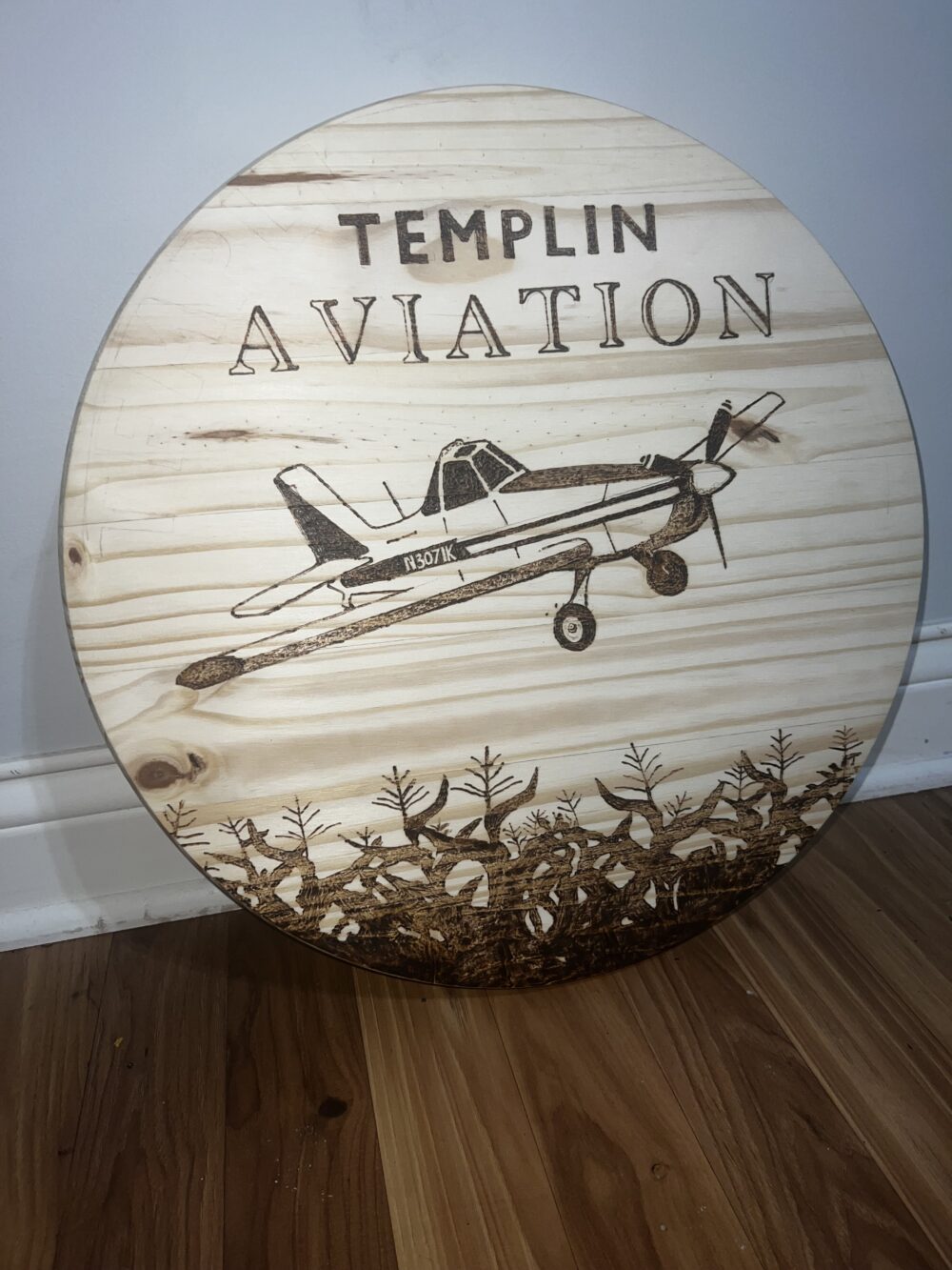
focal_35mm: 26
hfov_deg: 53.1
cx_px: 476
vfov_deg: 67.3
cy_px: 635
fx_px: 953
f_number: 1.5
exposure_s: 1/62
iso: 32
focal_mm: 5.7
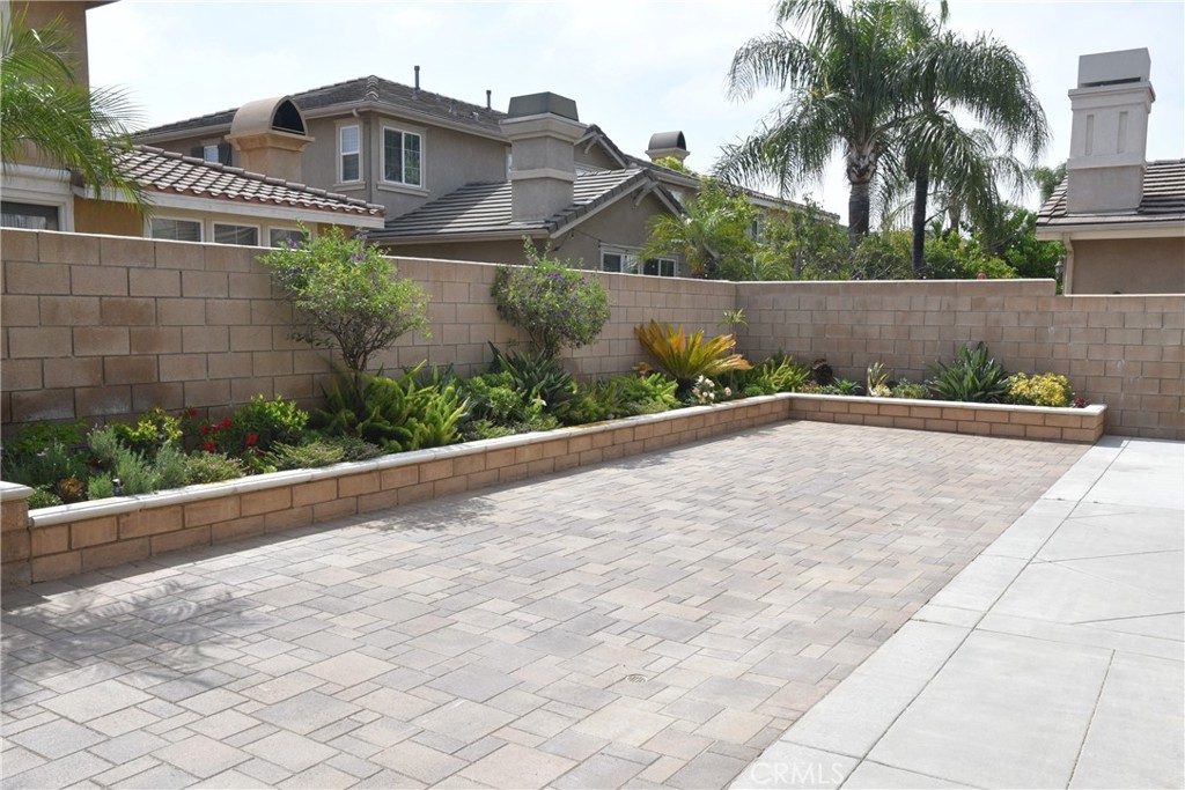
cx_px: 592
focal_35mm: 30
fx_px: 988
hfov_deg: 61.9
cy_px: 395
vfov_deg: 43.6
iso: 800
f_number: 13
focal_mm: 20
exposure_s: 1/640
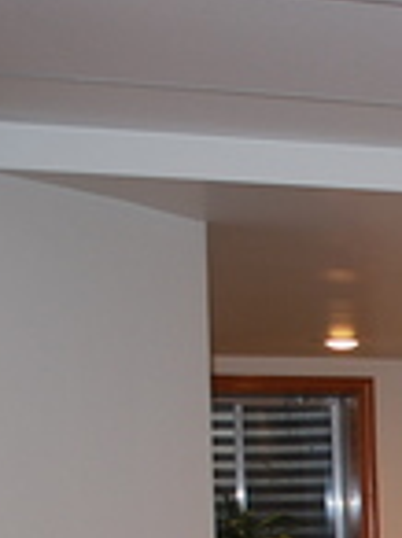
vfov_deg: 16.4
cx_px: 826
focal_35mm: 114
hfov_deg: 11.5
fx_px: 1770
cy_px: 689
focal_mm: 18
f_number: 3.5
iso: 200
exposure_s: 1/60
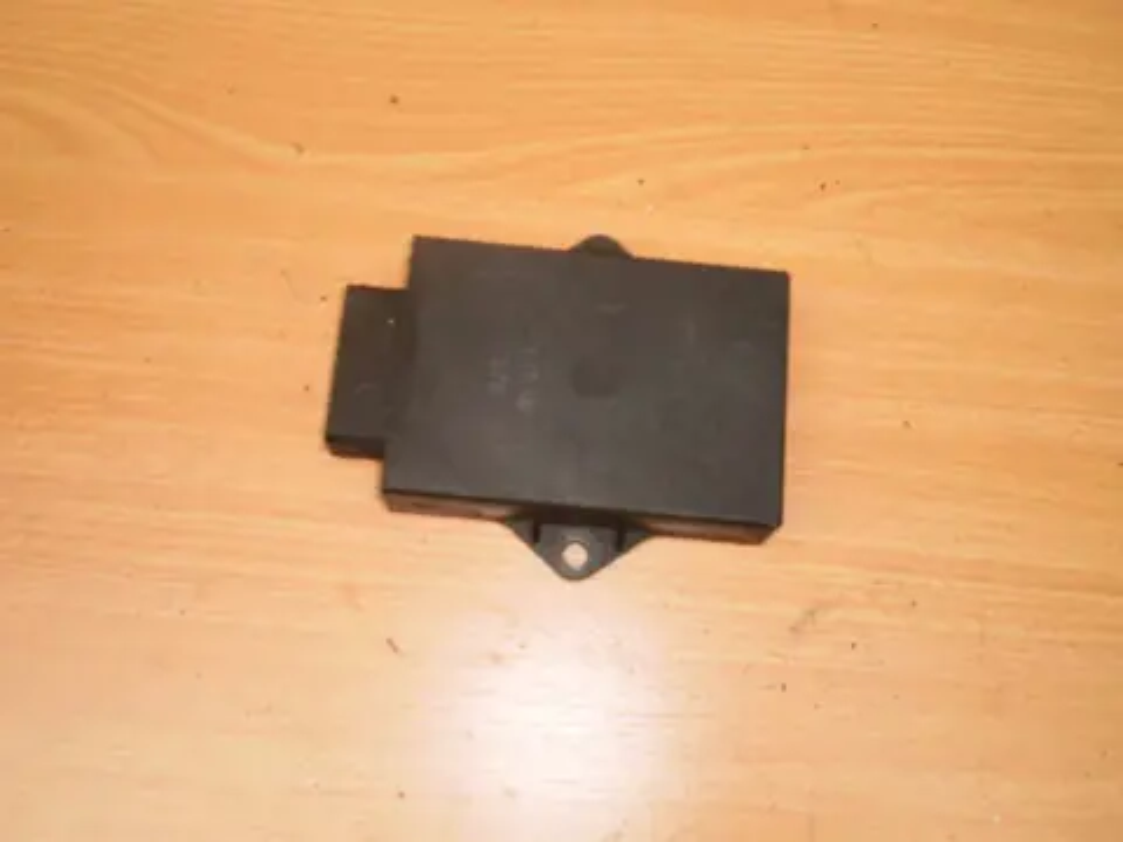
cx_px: 562
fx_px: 1168
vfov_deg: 39.7
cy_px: 421
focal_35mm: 36
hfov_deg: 51.4
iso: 125
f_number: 3.1
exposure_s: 1/30
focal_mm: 6.3
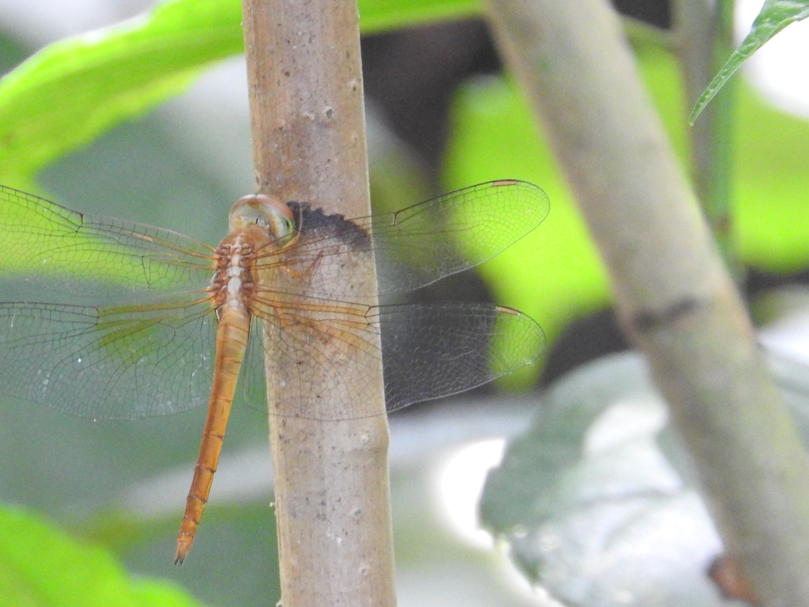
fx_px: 27041
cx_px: 206
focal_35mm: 1157
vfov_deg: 1.3
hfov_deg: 1.7
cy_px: 278
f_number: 5.6
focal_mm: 116.5
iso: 800
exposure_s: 1/50
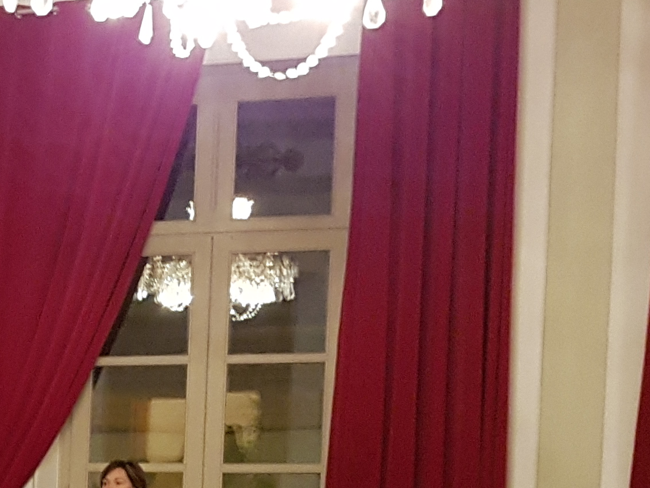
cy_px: 571
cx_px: -499
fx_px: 1746
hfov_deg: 17.4
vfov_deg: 15.4
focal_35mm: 93
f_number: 1.7
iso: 250
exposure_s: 1/10
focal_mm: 4.2
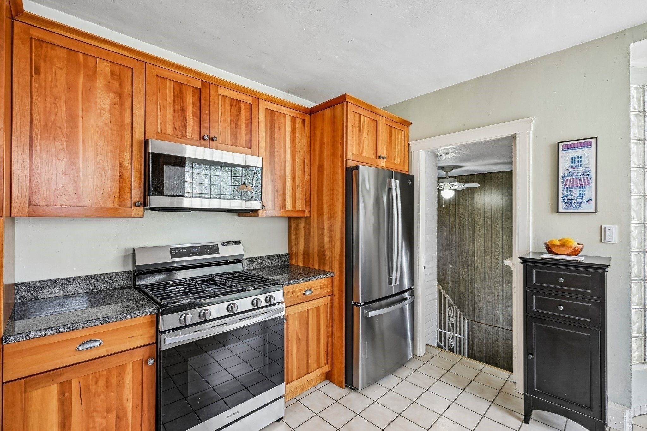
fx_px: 288
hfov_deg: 96.7
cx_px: 324
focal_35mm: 16
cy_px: 216
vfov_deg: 73.7
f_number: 8
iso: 400
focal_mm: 16
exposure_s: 1/8
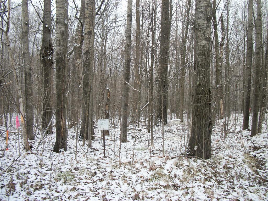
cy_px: 100
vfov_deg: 44.2
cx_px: 134
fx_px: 248
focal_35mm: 32
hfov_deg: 56.8
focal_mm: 5.7
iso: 80
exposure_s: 1/50
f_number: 8.8
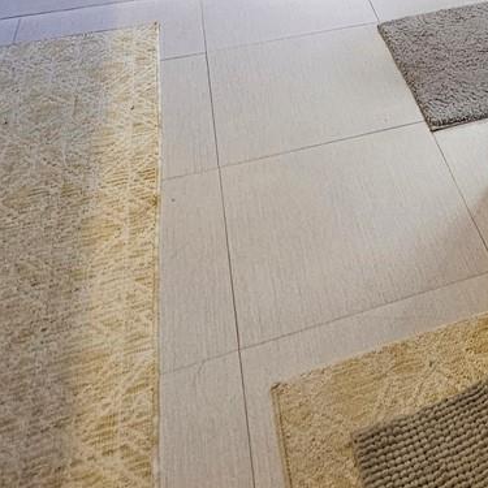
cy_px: -282
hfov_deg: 30.8
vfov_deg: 24.7
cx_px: 540
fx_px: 782
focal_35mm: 49
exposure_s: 1/40
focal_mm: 2.2
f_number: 2.2
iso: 320
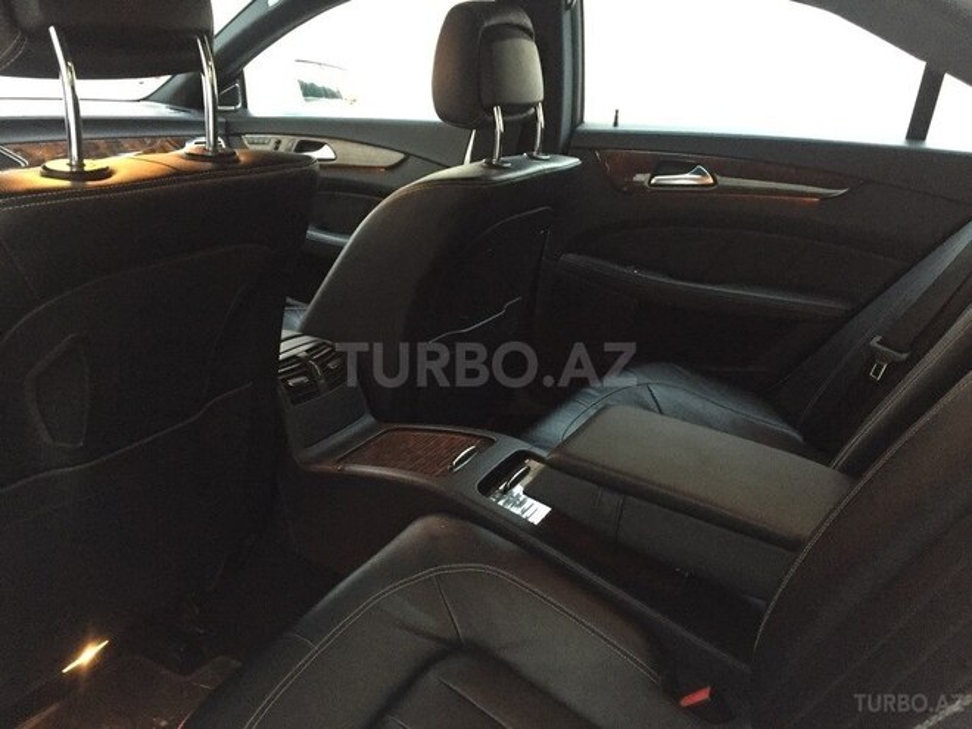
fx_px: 814
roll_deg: -3.6
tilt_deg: -18.4
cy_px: 364
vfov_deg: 48.2
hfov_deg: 61.7
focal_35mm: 29
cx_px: 486
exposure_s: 1/17
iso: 320
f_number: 2.2
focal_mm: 4.15
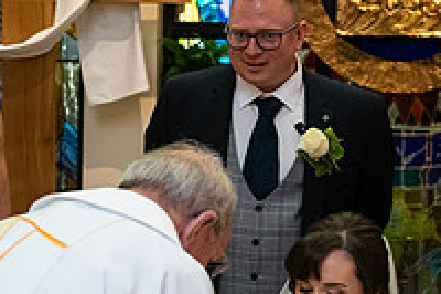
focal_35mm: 145
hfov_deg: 14.2
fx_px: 1775
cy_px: 249
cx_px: 179
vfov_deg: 9.4
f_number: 3.5
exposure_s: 1/160
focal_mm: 50
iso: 1600
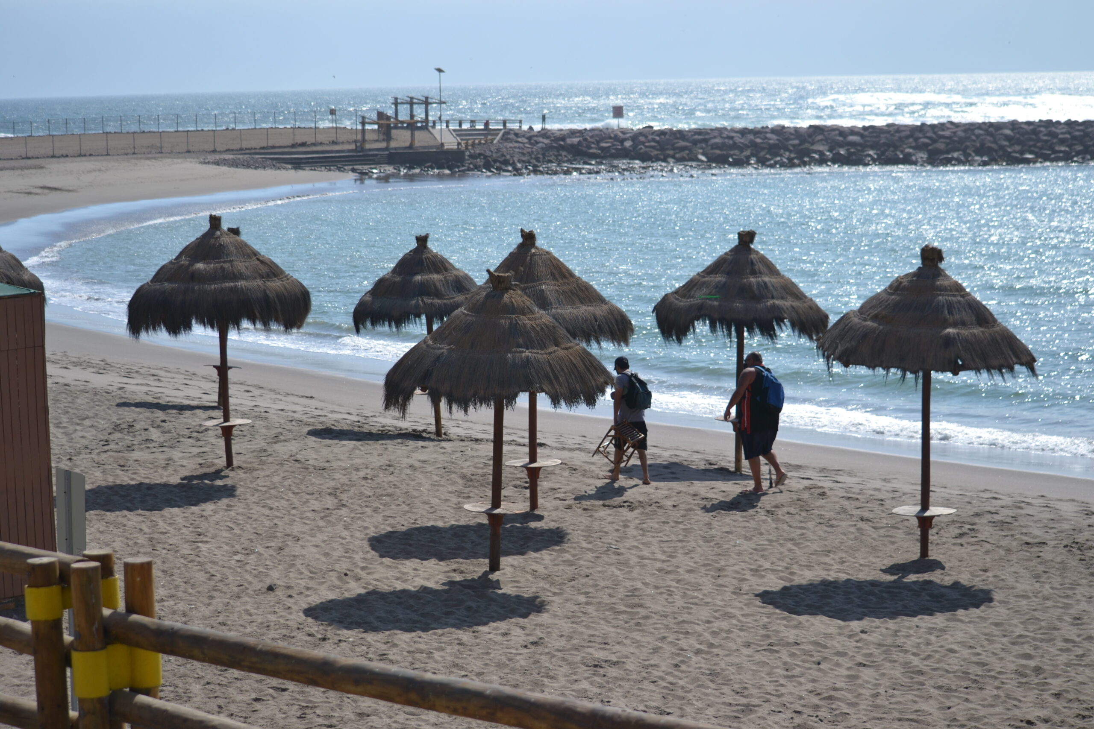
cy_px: 364
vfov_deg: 16.6
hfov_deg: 24.6
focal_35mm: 82
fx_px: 2507
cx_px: 547
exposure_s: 1/1000
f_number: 4.5
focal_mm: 55
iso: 100
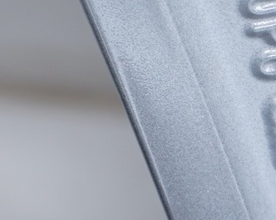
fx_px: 2081
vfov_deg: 5.9
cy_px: -254
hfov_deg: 7.5
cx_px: -138
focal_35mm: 255
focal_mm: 47
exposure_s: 1/125
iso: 250
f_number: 5.6
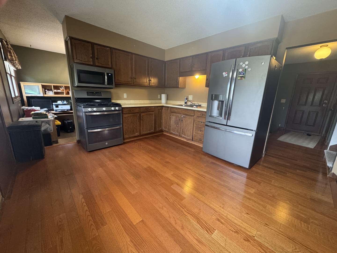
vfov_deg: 85.7
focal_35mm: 14
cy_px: 126
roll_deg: -1.4
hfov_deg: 102.1
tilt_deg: -14.0
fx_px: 136
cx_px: 168
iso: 400
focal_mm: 2.22
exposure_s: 1/60
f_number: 2.2
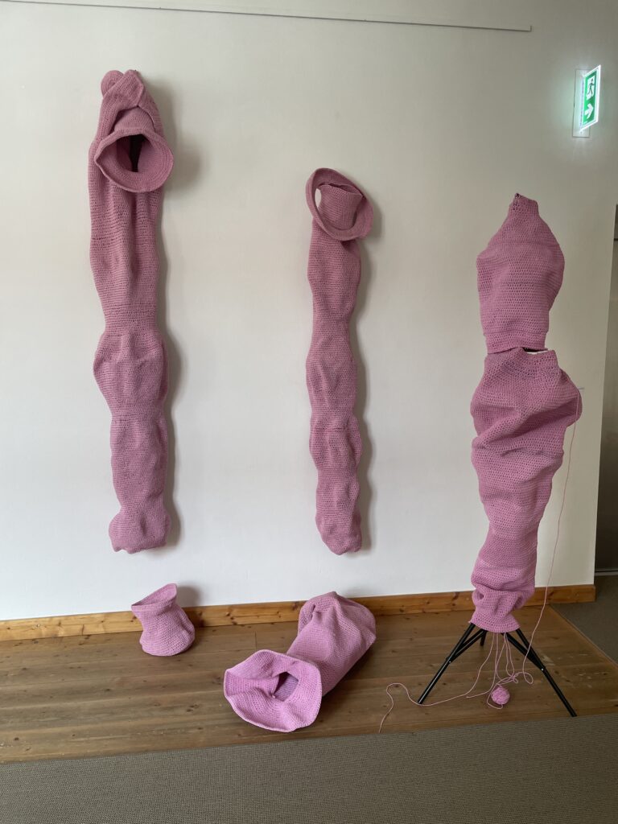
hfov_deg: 53.1
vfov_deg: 67.3
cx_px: 309
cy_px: 412
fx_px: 619
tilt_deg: -5.1
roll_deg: +1.6
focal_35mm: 26
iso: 64
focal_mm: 4.2
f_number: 1.6
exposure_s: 1/100
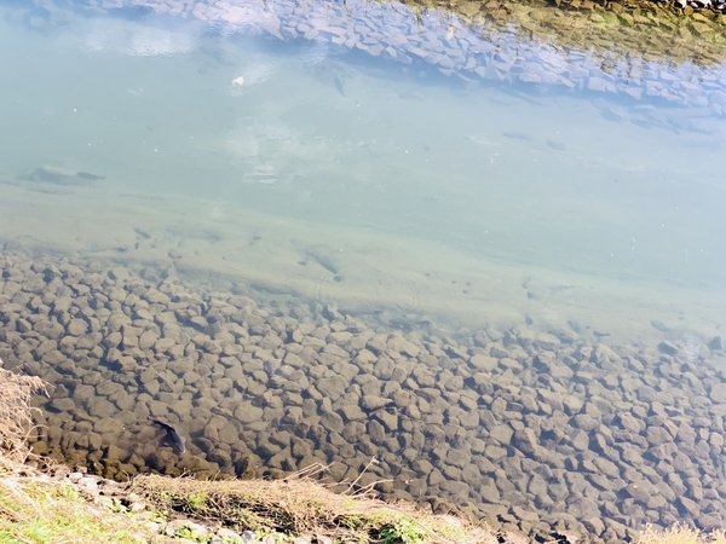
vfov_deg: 28.0
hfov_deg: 36.8
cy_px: 272
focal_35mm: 52
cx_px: 363
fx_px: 1091
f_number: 2.4
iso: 16
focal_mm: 6
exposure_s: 1/165
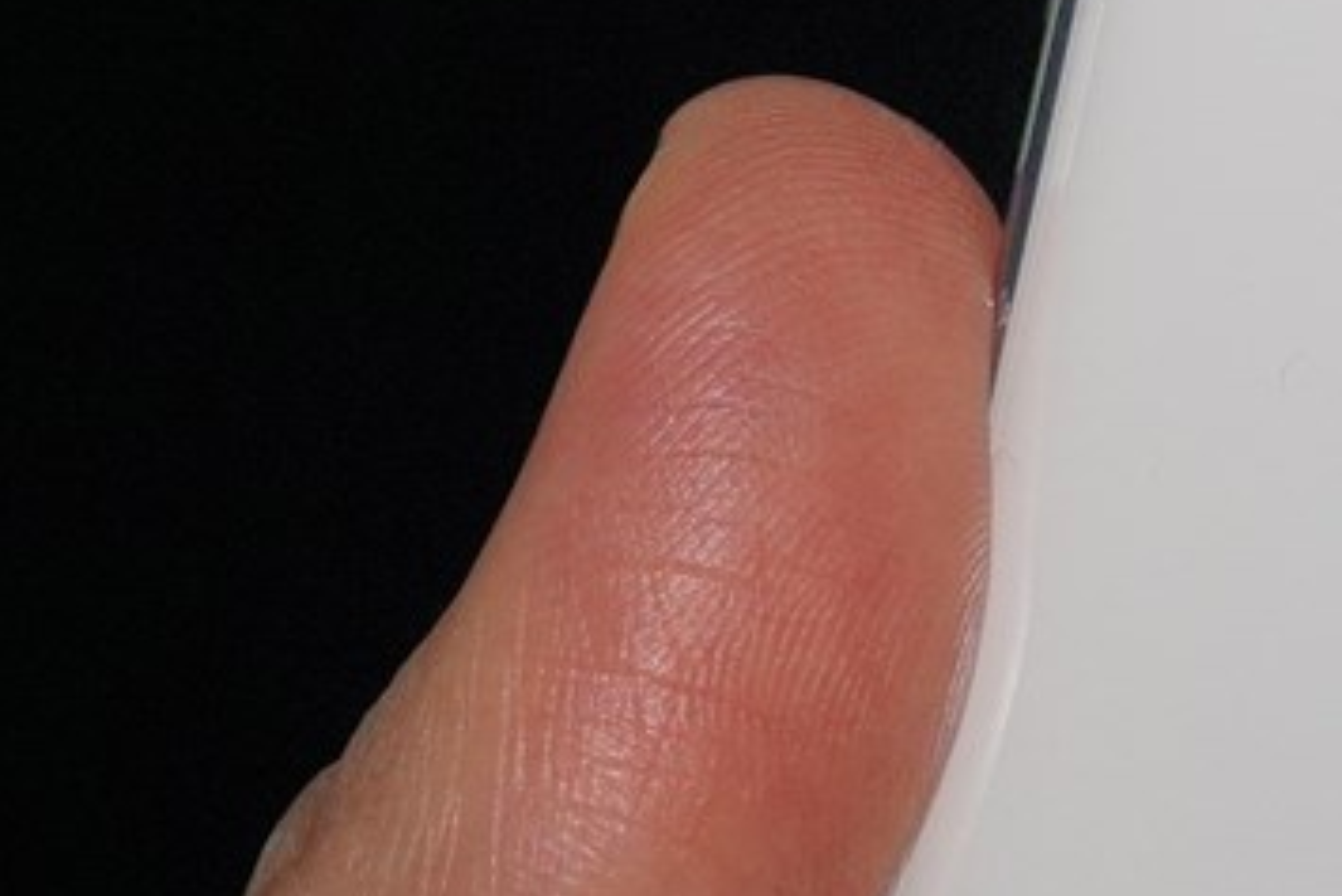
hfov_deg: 6.0
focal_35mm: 340
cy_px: 790
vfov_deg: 4.0
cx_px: 1799
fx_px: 12664
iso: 1000
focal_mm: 41.9
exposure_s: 1/60
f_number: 6.3
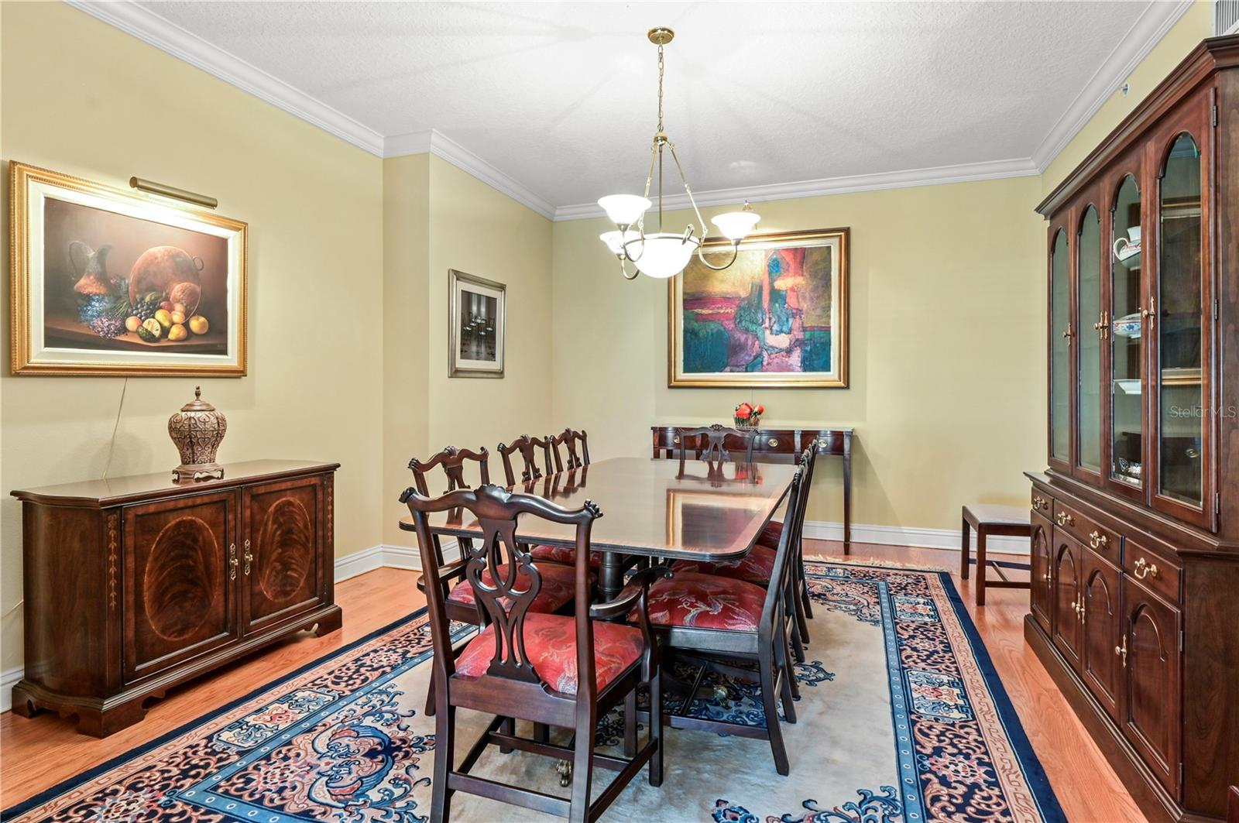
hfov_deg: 91.7
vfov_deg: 68.8
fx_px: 602
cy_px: 412
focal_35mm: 18
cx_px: 620
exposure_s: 2
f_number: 8
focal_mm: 17.5
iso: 400
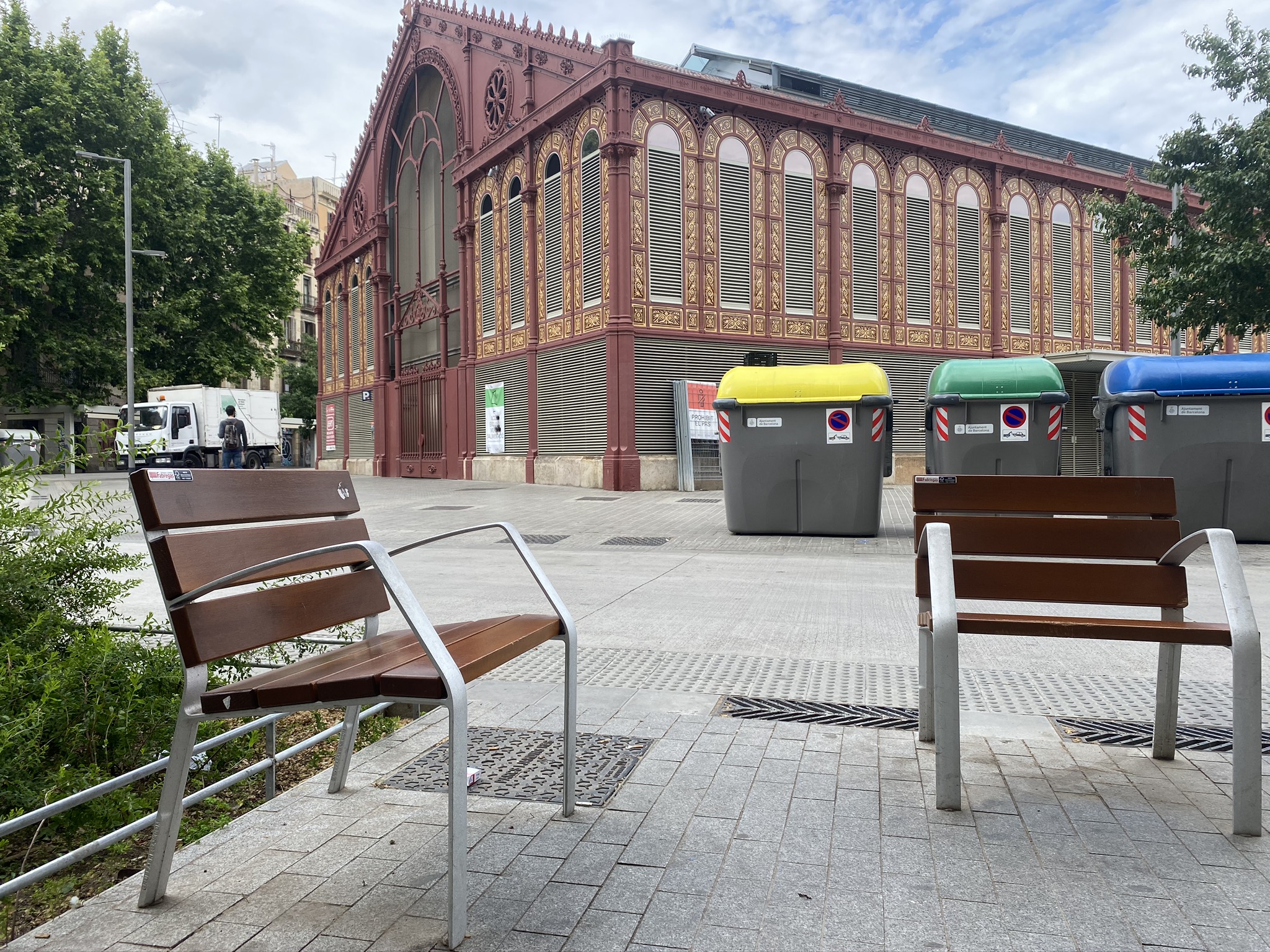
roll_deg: +0.8
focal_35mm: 26
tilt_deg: -0.6
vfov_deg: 53.1
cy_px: 476
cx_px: 635
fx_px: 954
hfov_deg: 67.3
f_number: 1.8
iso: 32
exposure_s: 1/767
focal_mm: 4.25
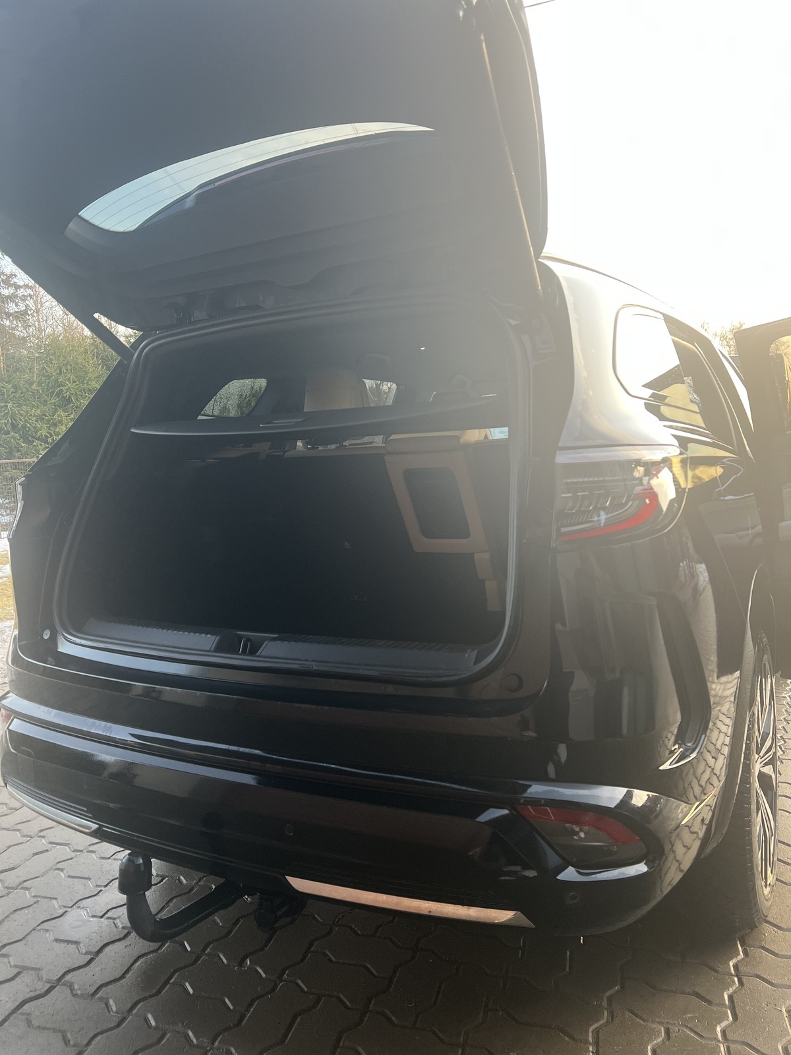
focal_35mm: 26
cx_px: 396
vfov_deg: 67.3
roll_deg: +2.7
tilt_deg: -7.3
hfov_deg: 53.1
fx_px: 792
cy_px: 528
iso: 125
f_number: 1.5
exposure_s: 1/103
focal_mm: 5.7
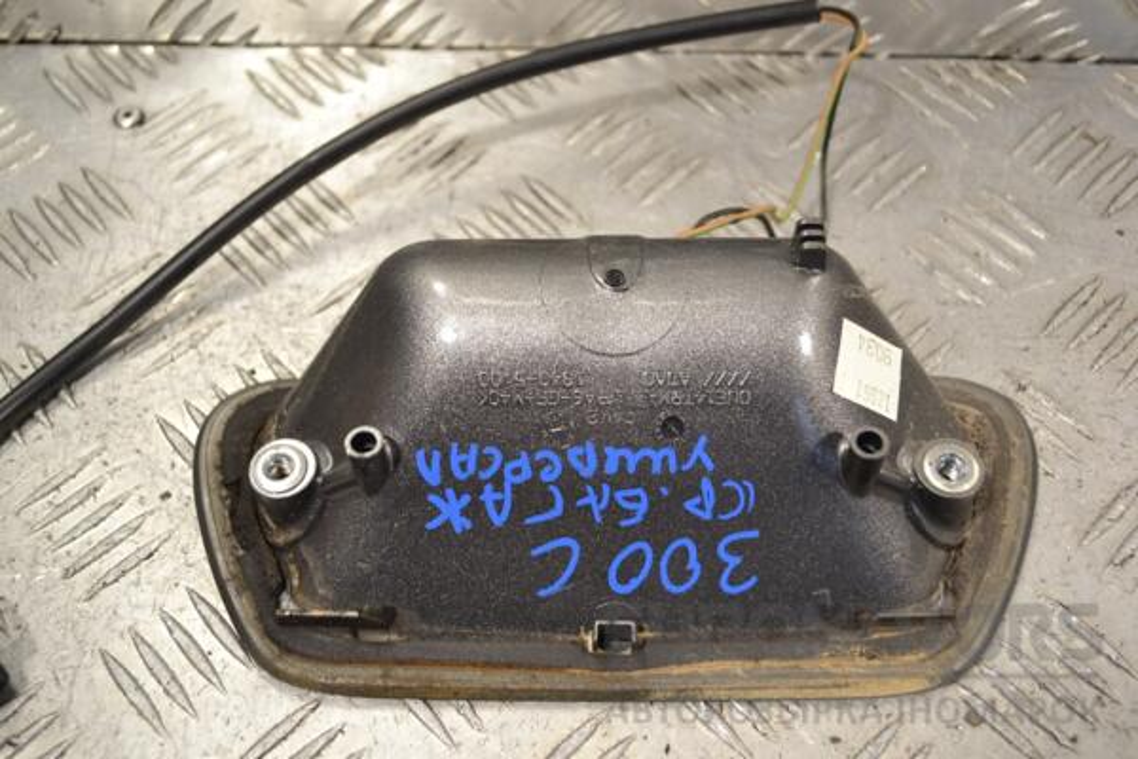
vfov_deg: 31.9
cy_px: 380
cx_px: 569
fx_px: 1328
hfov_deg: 46.4
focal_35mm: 42
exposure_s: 1/100
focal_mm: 28
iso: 400
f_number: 5
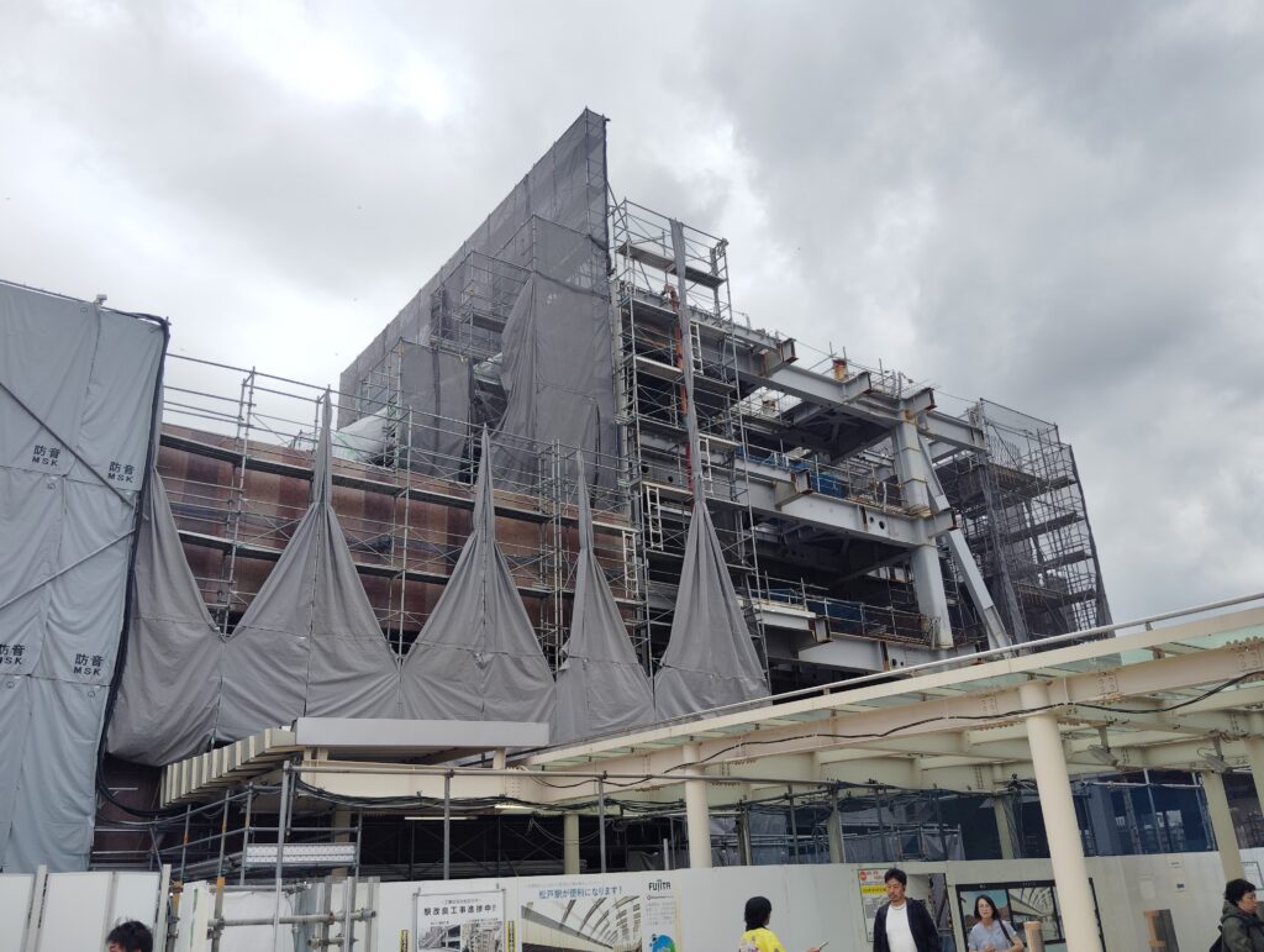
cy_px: 476
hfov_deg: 63.4
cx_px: 632
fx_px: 1024
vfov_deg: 49.9
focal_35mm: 28
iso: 50
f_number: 1.8
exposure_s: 1/1057
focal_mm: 4.22
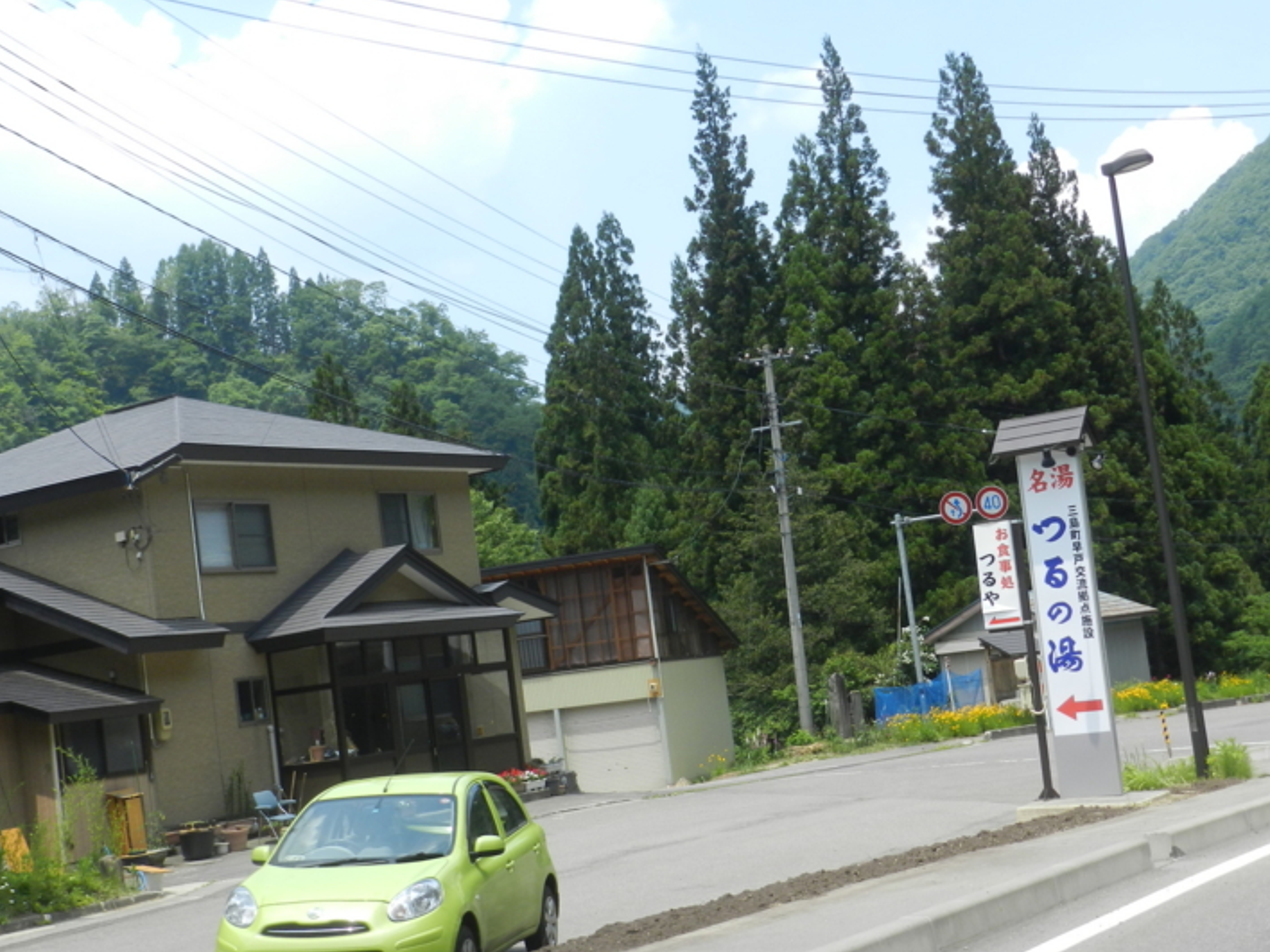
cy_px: 513
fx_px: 1908
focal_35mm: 52
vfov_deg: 28.0
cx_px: 657
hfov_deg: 36.8
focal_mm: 8.1
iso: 160
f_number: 4.2
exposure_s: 1/640
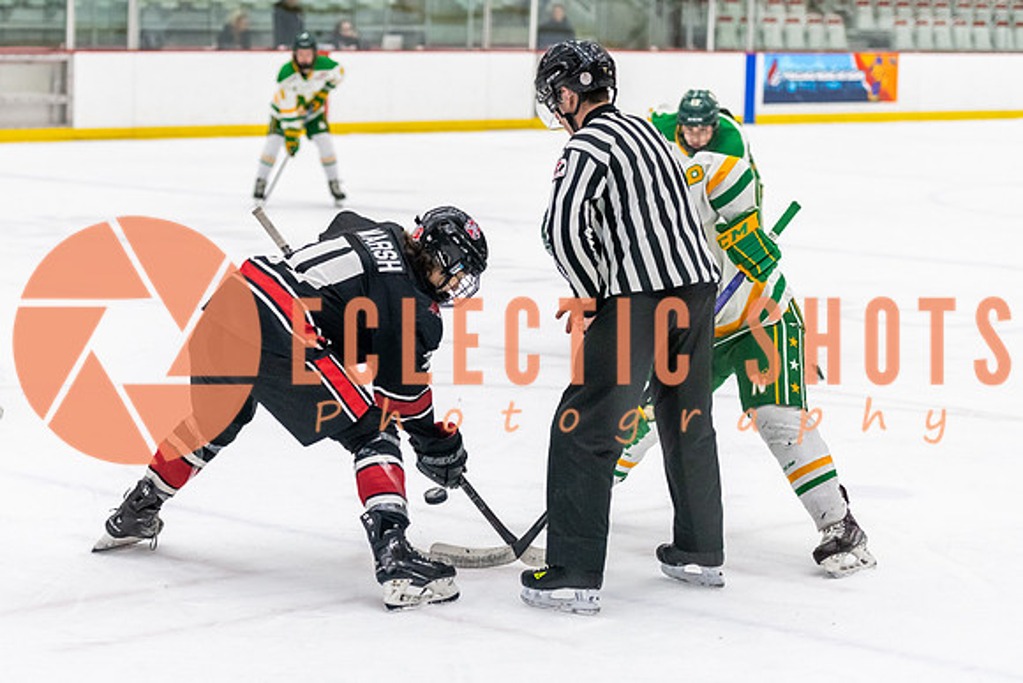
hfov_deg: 18.9
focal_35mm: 108
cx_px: 389
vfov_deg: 12.7
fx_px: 3065
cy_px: 321
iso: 3200
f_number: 2.8
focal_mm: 82
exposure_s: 1/640
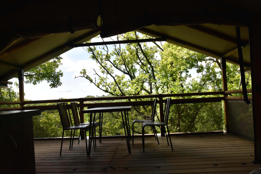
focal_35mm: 27
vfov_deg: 47.9
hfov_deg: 67.4
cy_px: 87
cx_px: 130
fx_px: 196
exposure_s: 1/640
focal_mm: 18
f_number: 13
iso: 1250
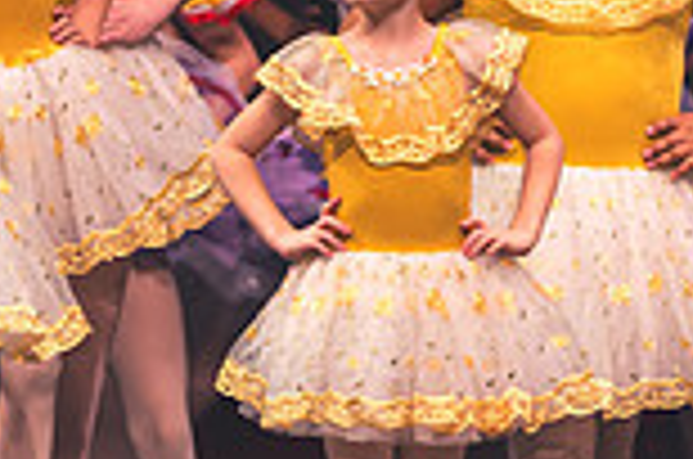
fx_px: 21784
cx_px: 459
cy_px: 421
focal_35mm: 1134
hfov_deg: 1.8
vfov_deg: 1.2
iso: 250
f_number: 2.8
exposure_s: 1/250
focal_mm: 200
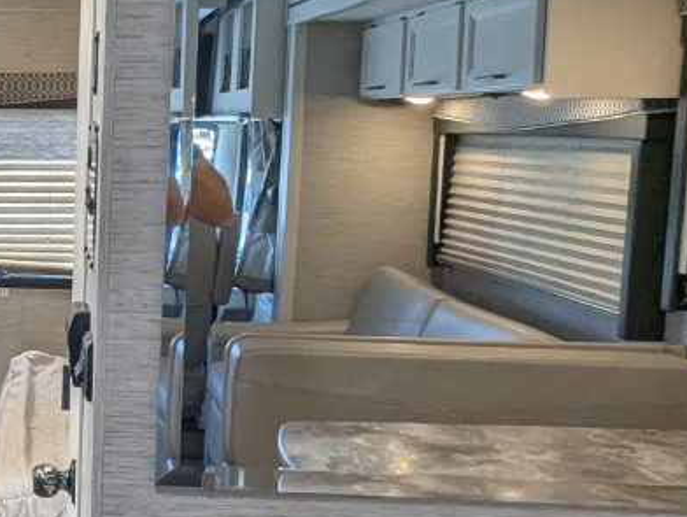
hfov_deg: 29.9
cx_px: -89
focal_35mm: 57
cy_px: 284
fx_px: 1133
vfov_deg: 25.7
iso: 85
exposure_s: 1/148
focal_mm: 2.35
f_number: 2.2
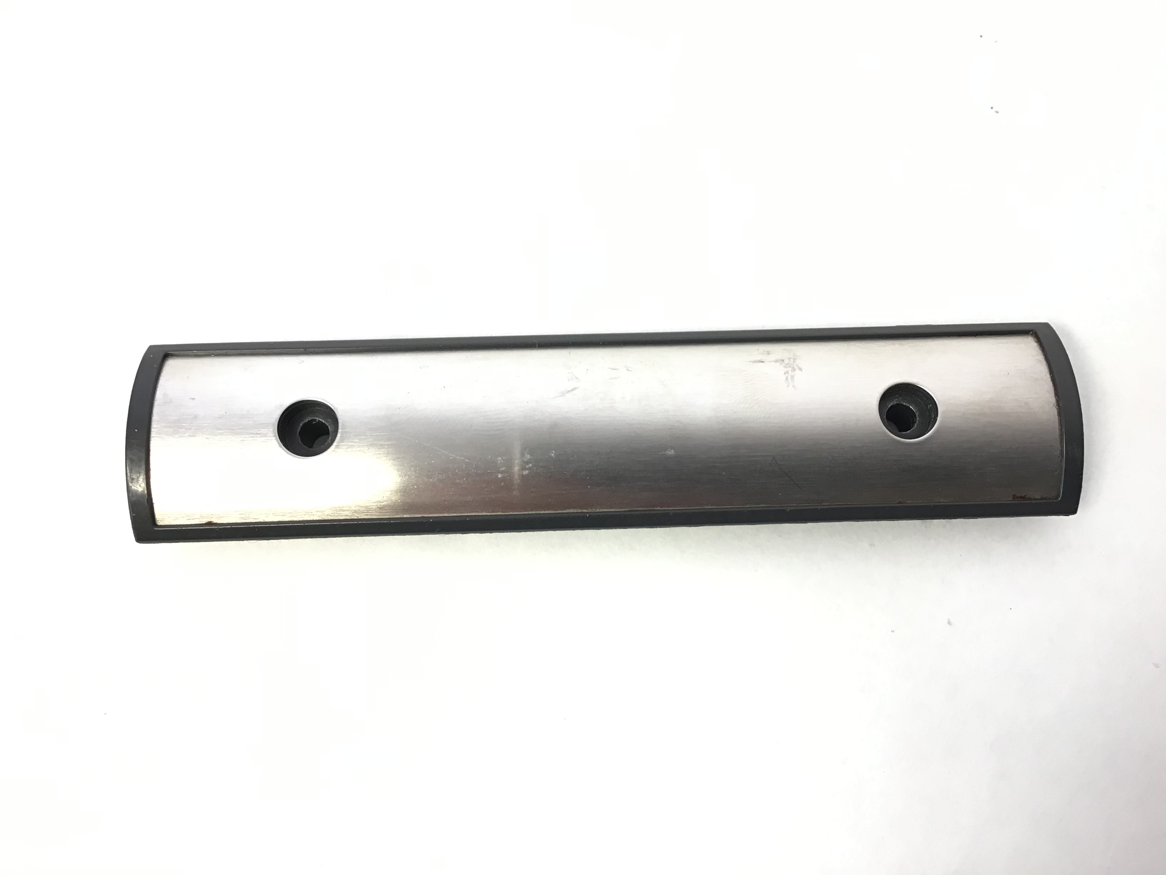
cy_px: 438
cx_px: 583
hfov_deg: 58.4
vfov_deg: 45.4
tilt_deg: -75.1
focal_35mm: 31
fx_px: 1044
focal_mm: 3.3
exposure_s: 1/30
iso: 50
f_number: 2.4
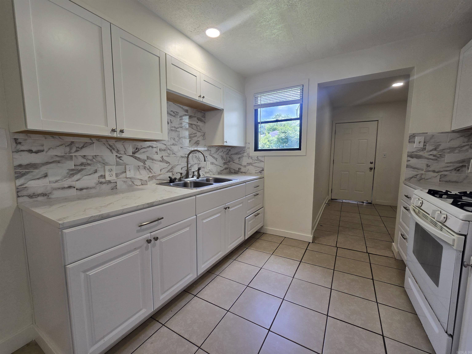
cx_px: 236
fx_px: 177
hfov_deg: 106.2
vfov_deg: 89.9
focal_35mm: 13
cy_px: 177
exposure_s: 1/60
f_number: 2.2
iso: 50
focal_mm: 2.2
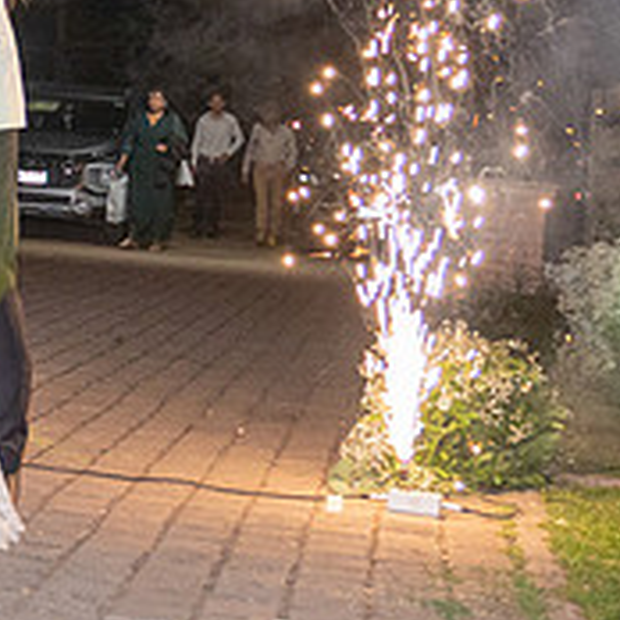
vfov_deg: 16.5
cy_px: 52
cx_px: -273
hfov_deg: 15.6
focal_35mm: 104
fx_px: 2107
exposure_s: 1/160
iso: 2000
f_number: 4
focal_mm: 28
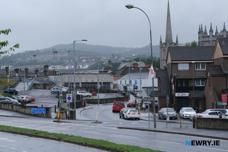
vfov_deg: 12.8
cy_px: 76
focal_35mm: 107
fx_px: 678
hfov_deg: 19.1
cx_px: 114
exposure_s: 1/420
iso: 400
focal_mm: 71.5
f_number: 8
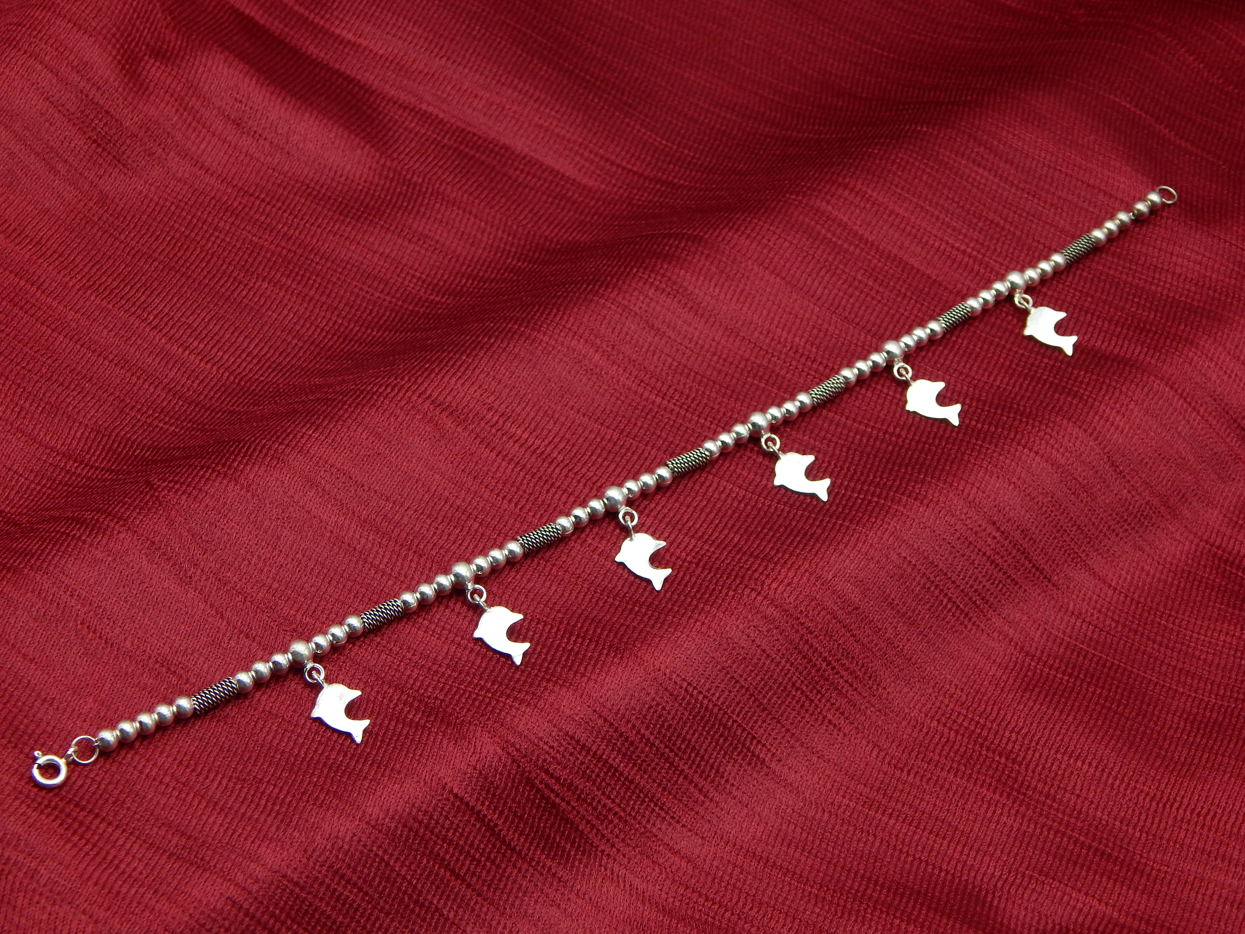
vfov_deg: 19.6
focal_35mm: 75
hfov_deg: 26.0
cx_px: 622
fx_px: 2697
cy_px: 467
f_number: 4.2
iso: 125
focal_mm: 13.5
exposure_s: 1/100
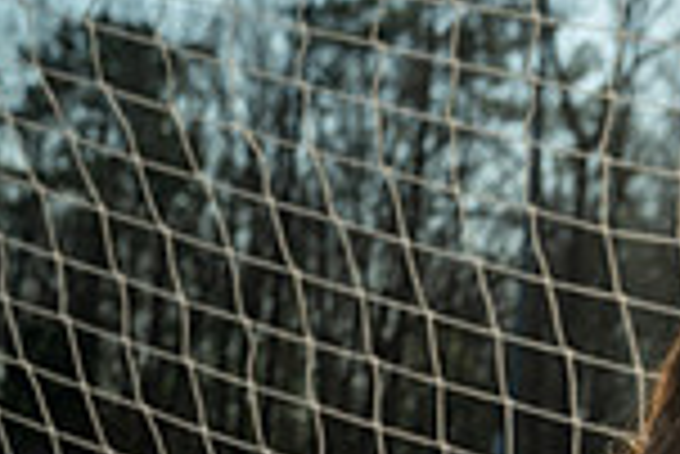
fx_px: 2533
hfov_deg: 15.1
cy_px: 998
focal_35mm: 134
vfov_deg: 9.4
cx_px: 585
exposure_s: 1/250
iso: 200
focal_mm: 45
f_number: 4.5
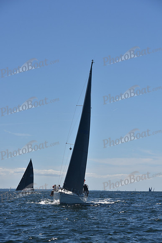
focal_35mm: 102
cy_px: 122
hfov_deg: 13.4
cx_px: 81
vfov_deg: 20.0
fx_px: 688
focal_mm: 102
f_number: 6.3
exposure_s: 1/800
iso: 200
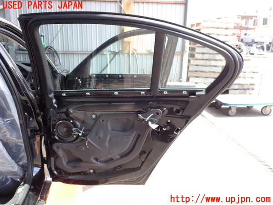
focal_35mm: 30
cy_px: 102
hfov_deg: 60.0
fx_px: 237
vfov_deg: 46.8
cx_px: 136
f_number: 3.2
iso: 100
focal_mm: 5.4
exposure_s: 1/100
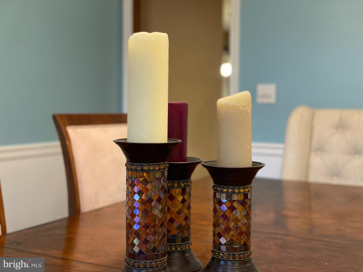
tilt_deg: -3.0
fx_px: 545
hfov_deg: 36.8
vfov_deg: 28.0
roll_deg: +0.0
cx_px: 182
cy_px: 136
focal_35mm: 52
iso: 250
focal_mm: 6
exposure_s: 1/40
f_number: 2
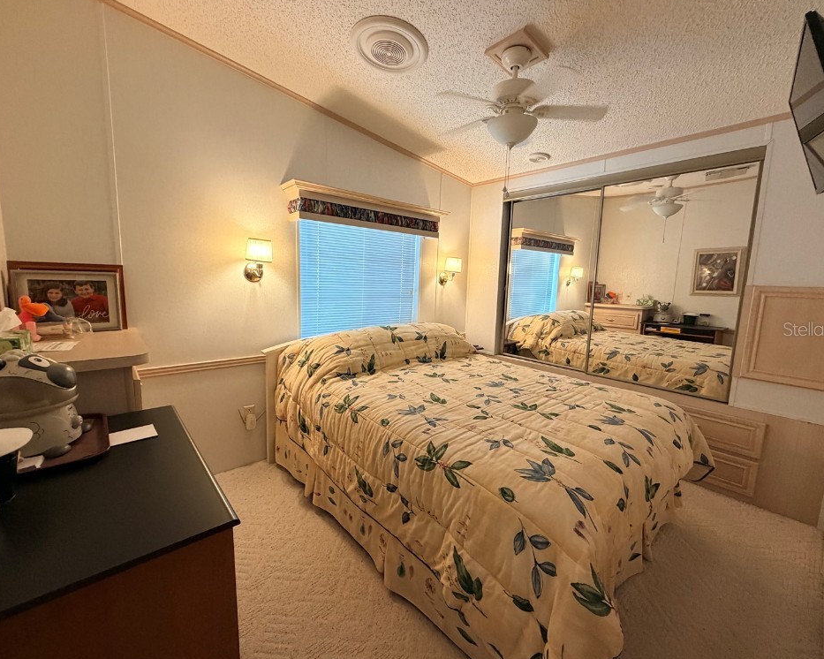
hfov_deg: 96.8
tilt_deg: -8.7
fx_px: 366
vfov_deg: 84.0
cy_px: 329
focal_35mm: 15
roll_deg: -1.8
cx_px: 414
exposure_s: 1/60
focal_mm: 2.22
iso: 320
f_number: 2.2
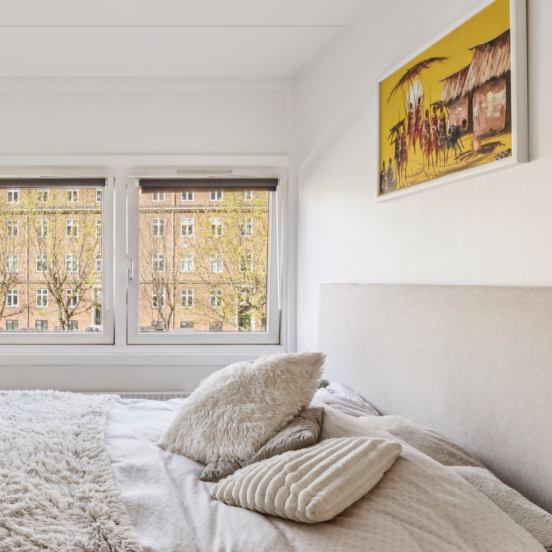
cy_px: 274
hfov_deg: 49.7
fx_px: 549
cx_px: 99
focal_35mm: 30
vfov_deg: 53.3
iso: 400
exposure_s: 1/160
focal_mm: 11.9
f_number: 7.1
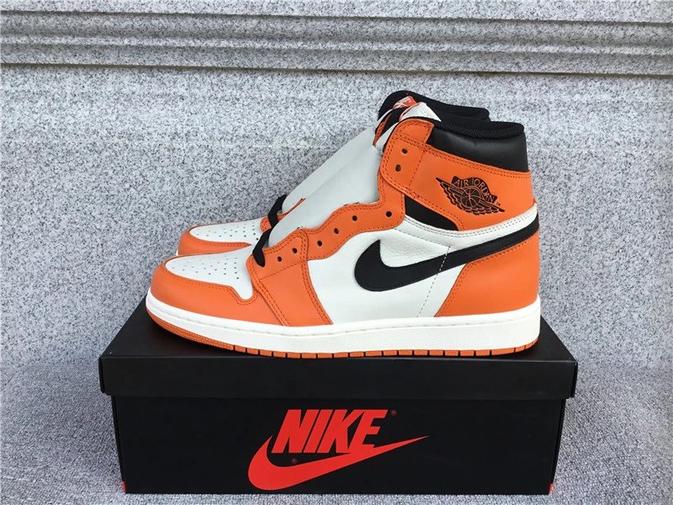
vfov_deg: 45.4
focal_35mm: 31
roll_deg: -0.8
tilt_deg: -18.6
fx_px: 603
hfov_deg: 58.4
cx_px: 336
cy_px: 252
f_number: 2.4
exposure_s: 1/403
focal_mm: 3.3
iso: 25
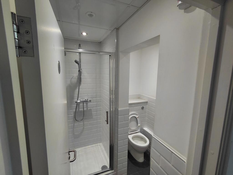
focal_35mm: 16
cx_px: 116
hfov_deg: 94.5
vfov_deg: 78.1
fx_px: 108
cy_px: 88
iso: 50
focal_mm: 1.64
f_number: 2.2
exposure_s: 1/50
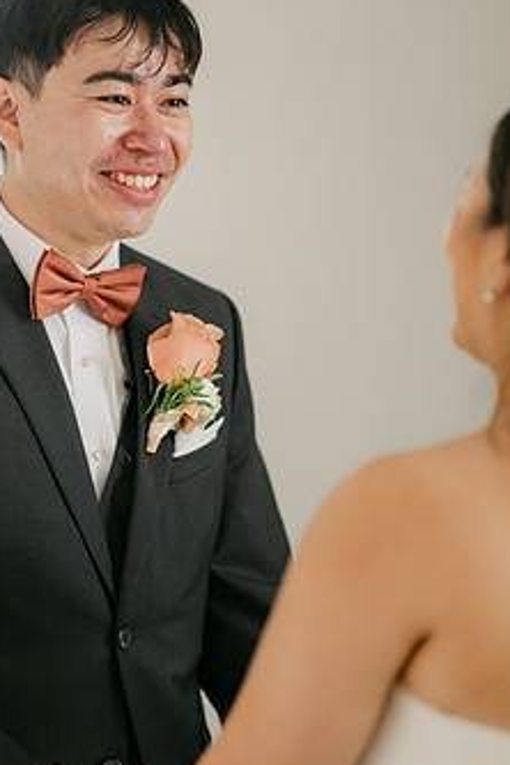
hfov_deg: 11.9
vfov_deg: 17.8
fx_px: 2444
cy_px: 287
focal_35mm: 115
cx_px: 188
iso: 64
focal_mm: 85
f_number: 1.8
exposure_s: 1/160
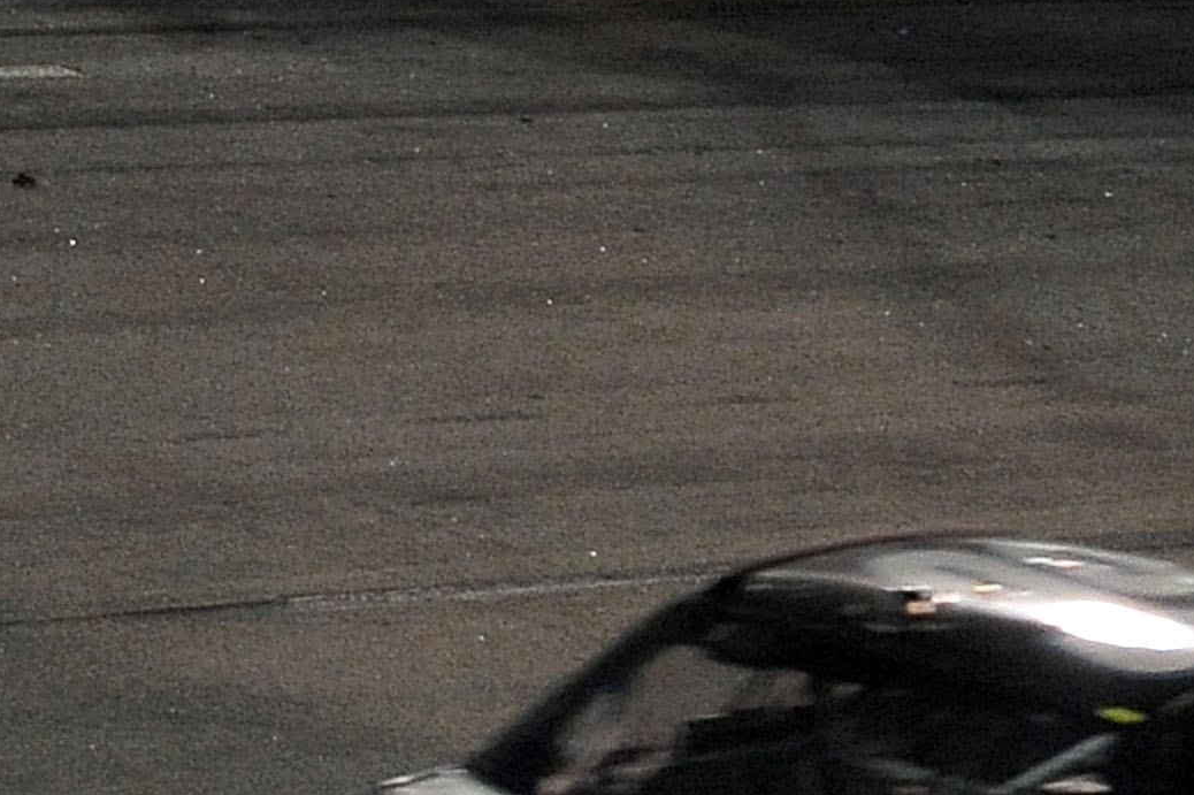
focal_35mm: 287
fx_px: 9514
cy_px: 106
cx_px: 2094
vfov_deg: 4.8
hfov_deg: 7.0
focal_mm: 70
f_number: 5
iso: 2500
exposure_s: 1/400
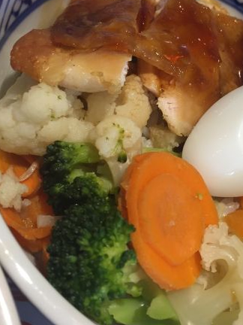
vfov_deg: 40.4
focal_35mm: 47
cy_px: 144
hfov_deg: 30.2
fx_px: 440
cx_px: 192
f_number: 2.2
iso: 50
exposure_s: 1/33
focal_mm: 4.15
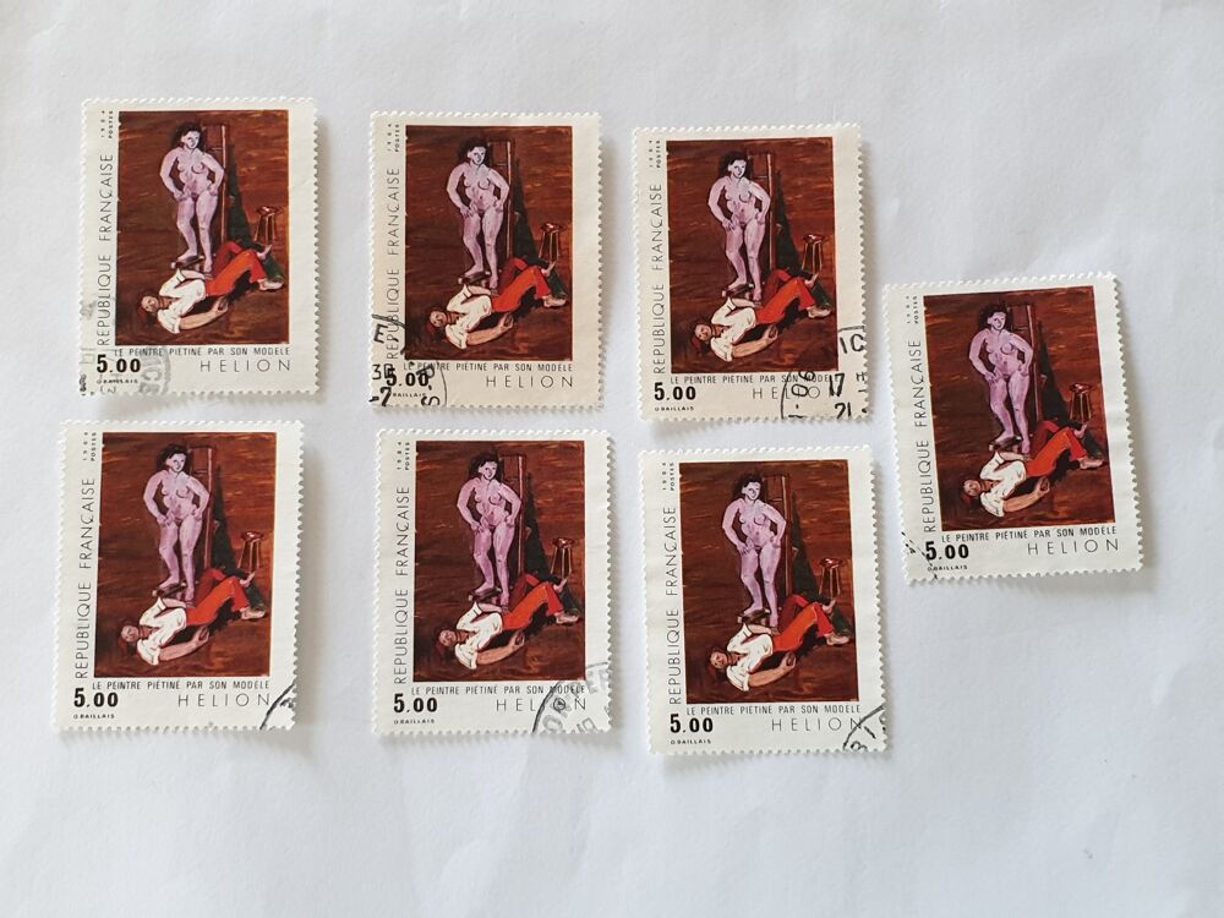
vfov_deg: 53.1
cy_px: 459
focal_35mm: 26
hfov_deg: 67.3
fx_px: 919
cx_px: 612
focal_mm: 4.3
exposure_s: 1/50
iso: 320
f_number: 2.4
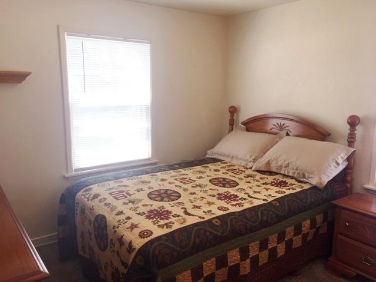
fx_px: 315
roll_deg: -0.7
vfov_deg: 48.2
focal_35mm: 29
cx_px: 188
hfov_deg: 61.7
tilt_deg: -10.7
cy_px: 141
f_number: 2.2
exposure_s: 1/60
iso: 32
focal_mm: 4.15
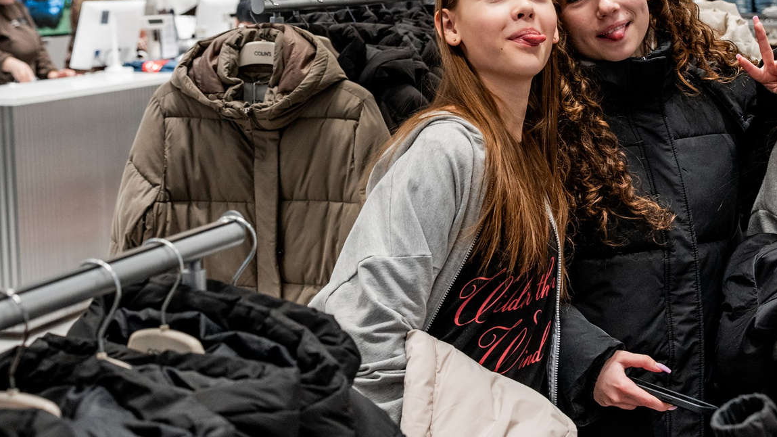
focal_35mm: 84
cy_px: 197
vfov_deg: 14.4
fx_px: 1730
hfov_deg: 24.8
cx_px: 634
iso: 1250
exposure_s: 1/320
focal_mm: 36
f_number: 4
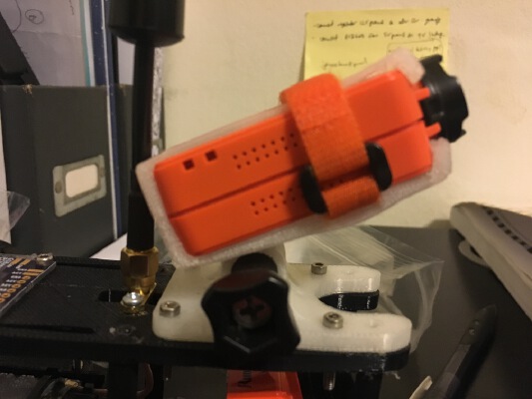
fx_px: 446
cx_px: 266
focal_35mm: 29
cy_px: 200
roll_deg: -0.4
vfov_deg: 48.2
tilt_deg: -13.0
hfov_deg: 61.6
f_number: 2.2
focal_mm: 4.15
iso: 200
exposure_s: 1/17
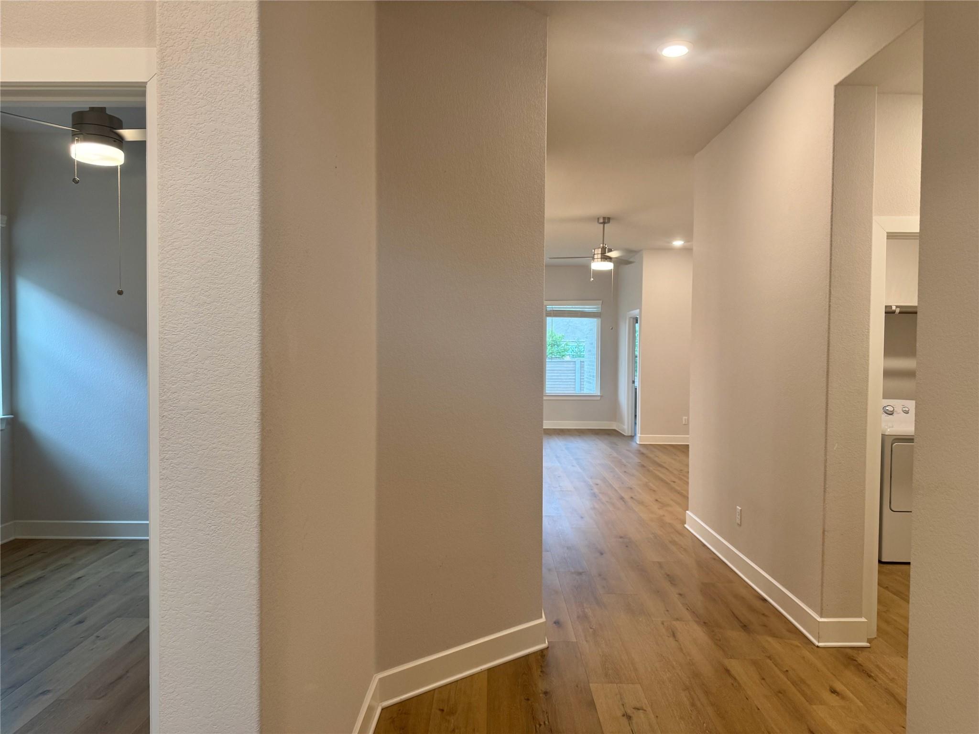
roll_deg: -0.3
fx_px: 679
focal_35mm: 24
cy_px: 367
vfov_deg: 56.8
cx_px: 490
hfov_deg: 71.6
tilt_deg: -3.3
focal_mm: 6.76
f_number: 1.78
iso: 125
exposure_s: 1/60
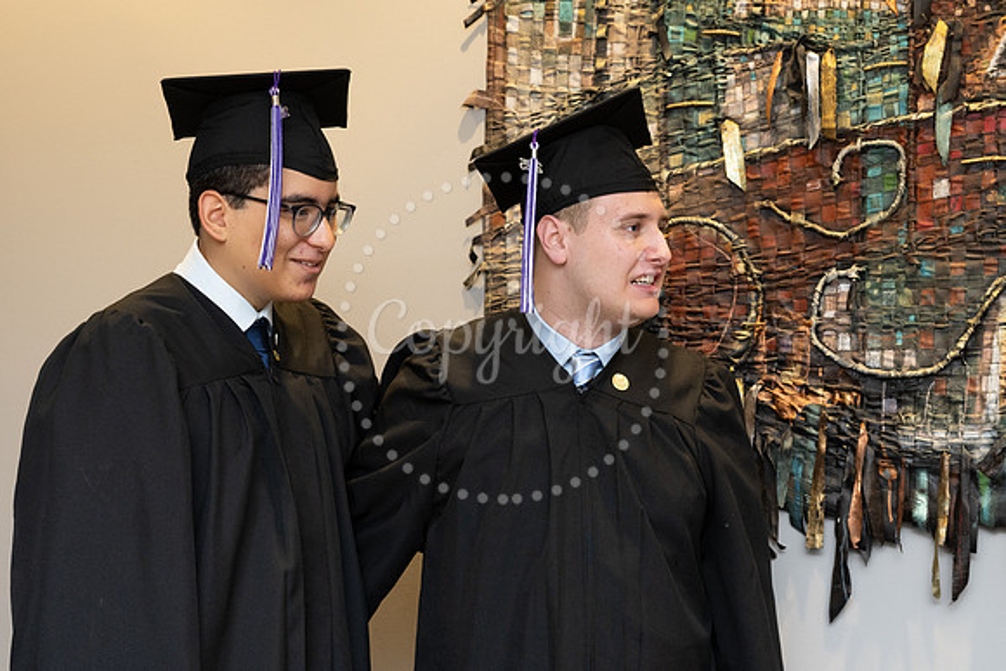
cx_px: 532
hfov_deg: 33.7
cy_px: 415
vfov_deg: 22.8
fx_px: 1658
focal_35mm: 59
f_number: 5
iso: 1000
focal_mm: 48
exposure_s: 1/125
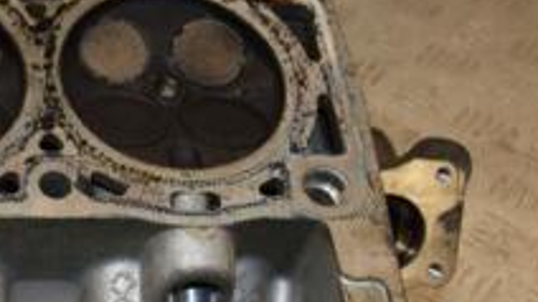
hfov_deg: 20.1
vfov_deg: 12.3
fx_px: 1397
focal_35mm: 98
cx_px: -150
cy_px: 167
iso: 800
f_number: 5
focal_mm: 22
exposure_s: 1/200
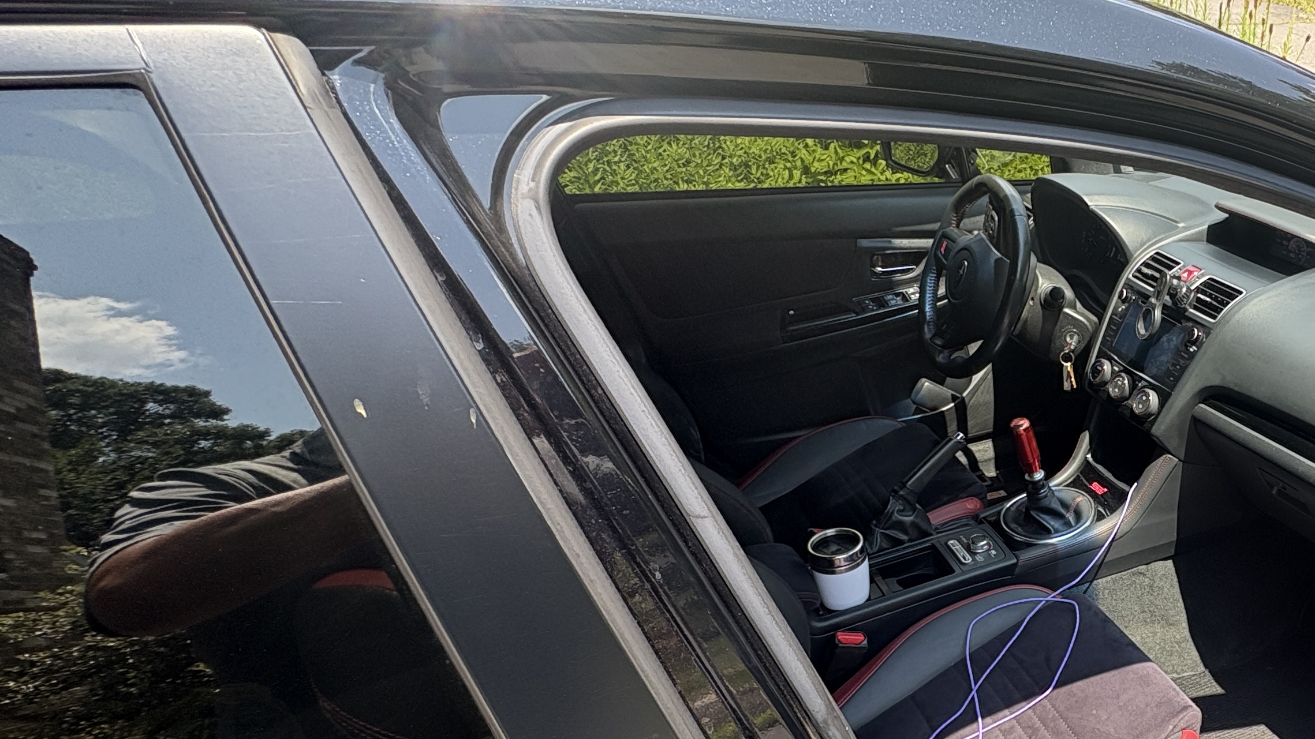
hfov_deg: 60.3
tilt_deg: -32.8
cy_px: 509
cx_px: 1160
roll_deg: +0.4
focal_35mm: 27
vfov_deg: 42.1
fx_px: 941
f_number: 2.2
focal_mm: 2.22
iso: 64
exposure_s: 1/215
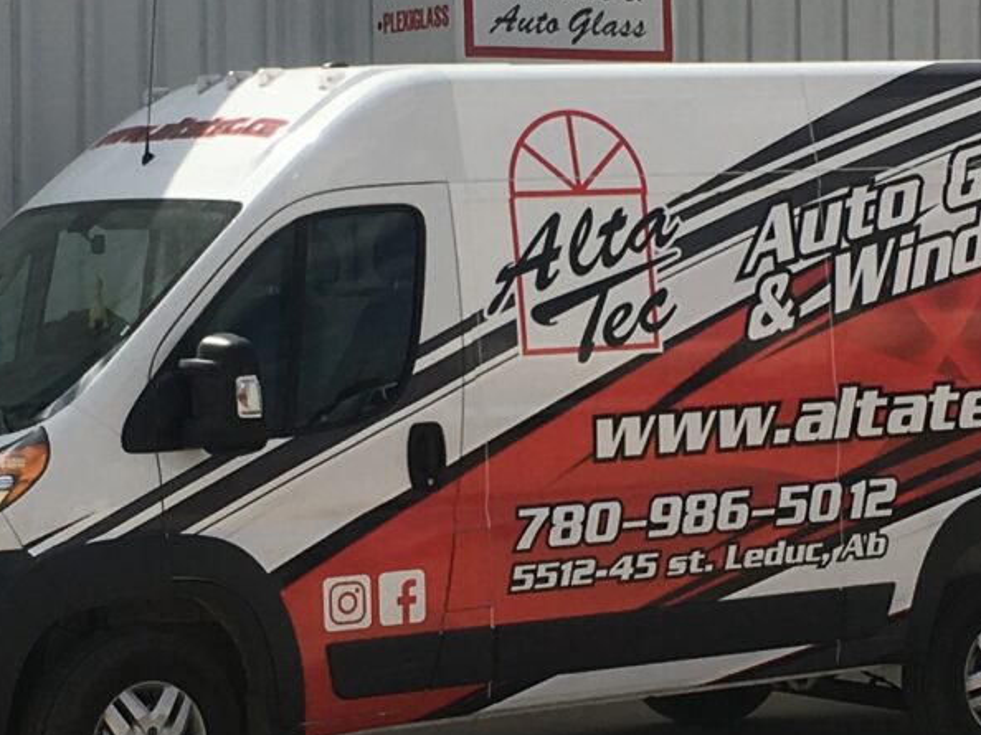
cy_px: 388
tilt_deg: +2.0
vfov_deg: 11.8
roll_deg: +2.2
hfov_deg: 15.8
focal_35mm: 125
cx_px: 543
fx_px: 3541
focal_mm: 4.15
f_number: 2.2
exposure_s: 1/2404
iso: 25
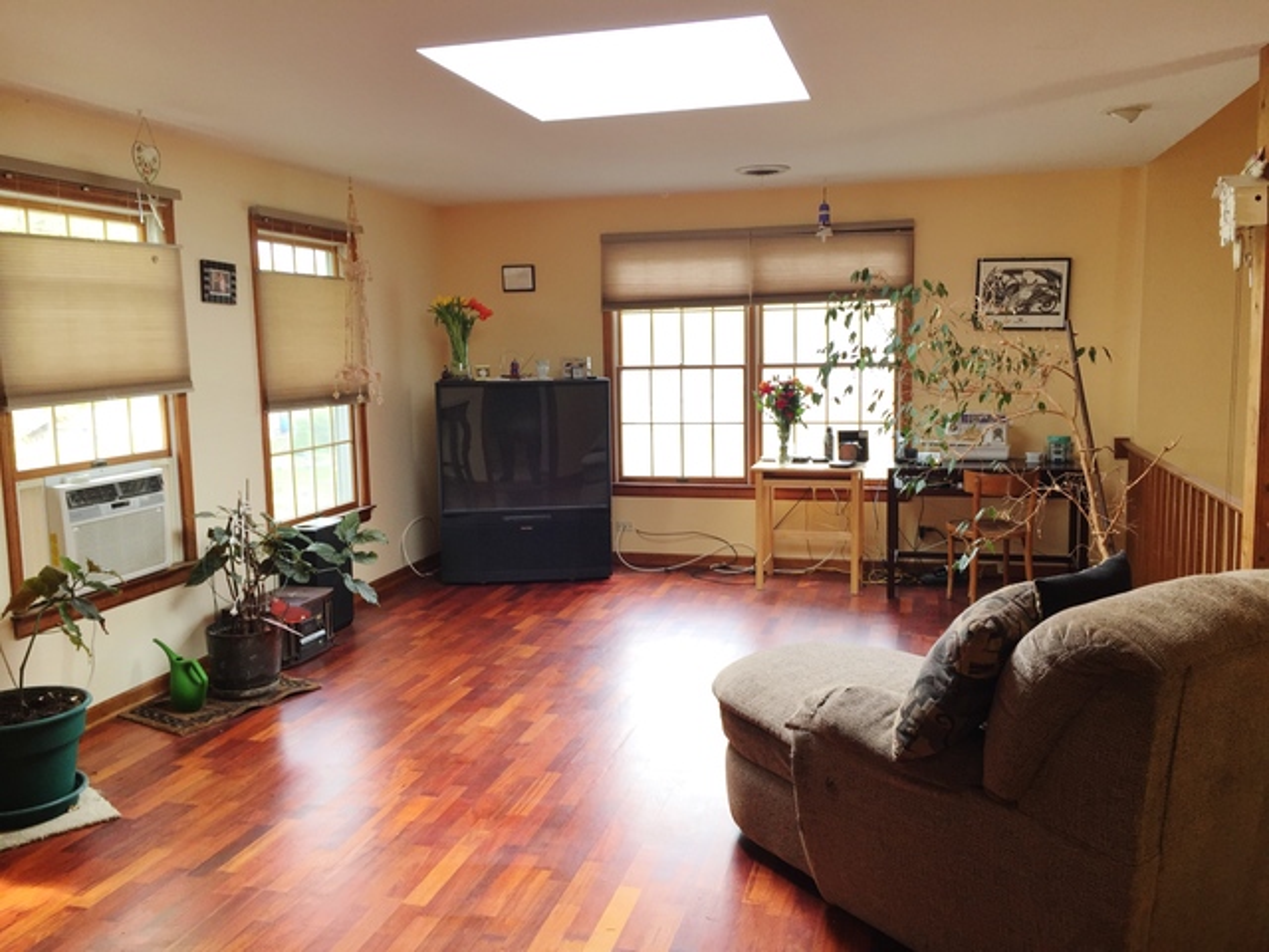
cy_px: 476
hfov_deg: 61.7
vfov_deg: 48.2
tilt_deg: -7.2
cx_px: 634
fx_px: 1063
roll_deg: +1.2
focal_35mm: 29
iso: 32
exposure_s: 1/40
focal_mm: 4.15
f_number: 2.2
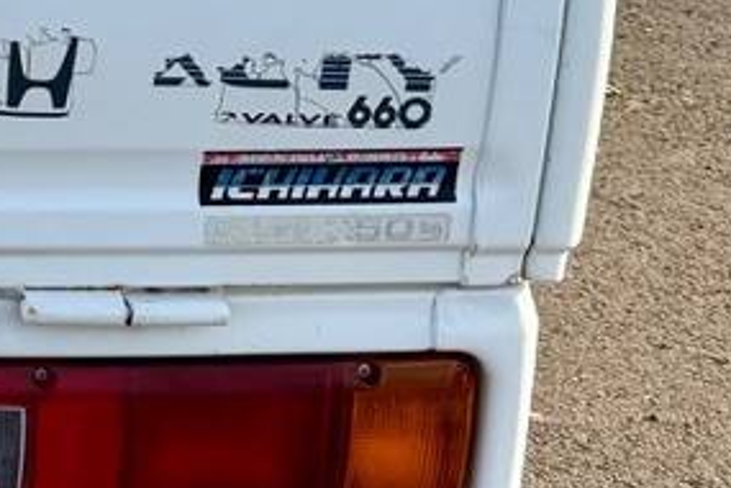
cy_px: -105
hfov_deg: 15.0
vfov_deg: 12.0
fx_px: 2274
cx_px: -713
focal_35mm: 112
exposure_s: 1/3021
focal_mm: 6.76
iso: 100
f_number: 1.78
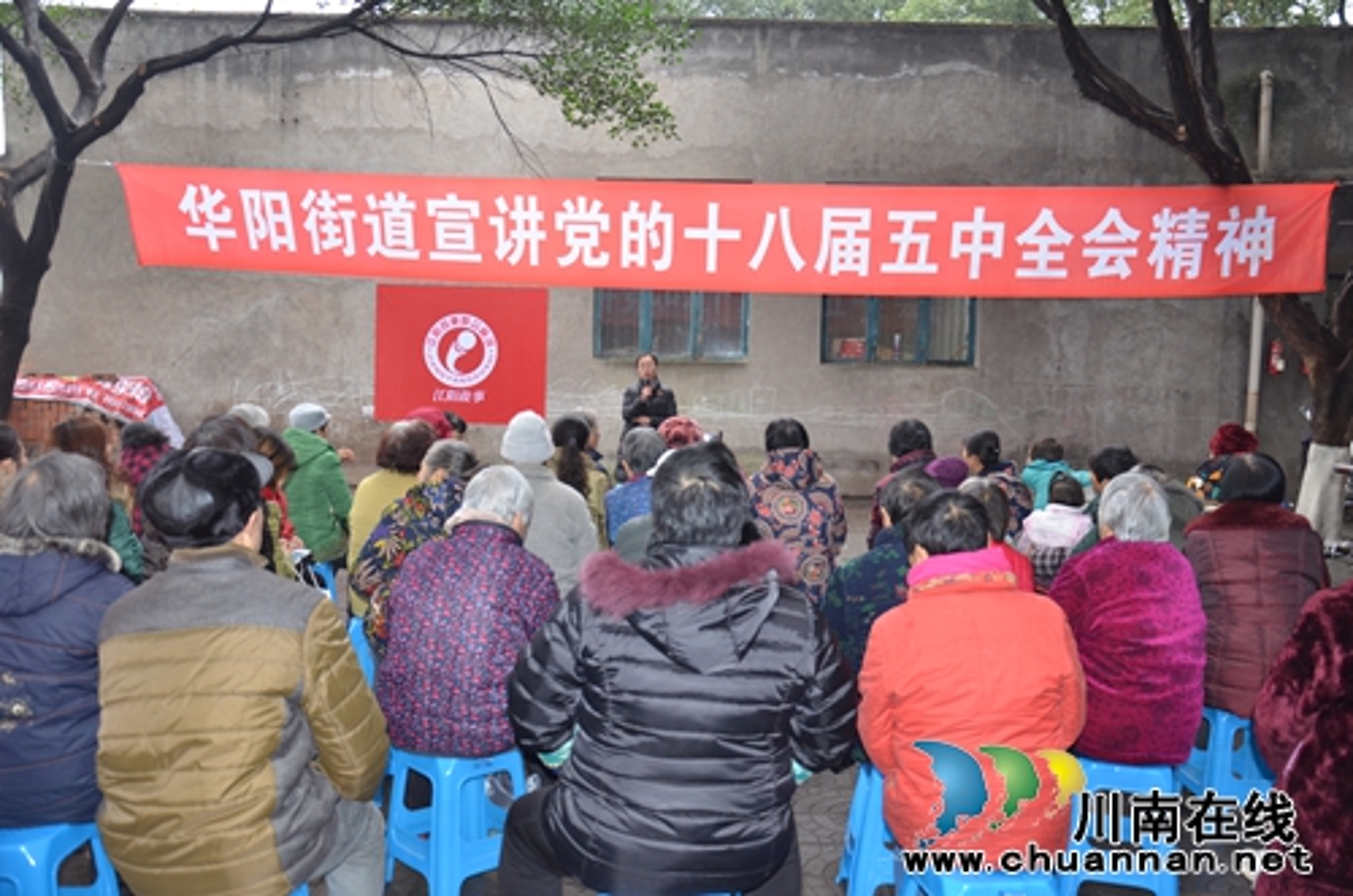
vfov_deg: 41.5
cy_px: 448
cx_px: 676
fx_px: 1181
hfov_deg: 59.6
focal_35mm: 32
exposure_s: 1/60
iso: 800
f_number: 3.8
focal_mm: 21
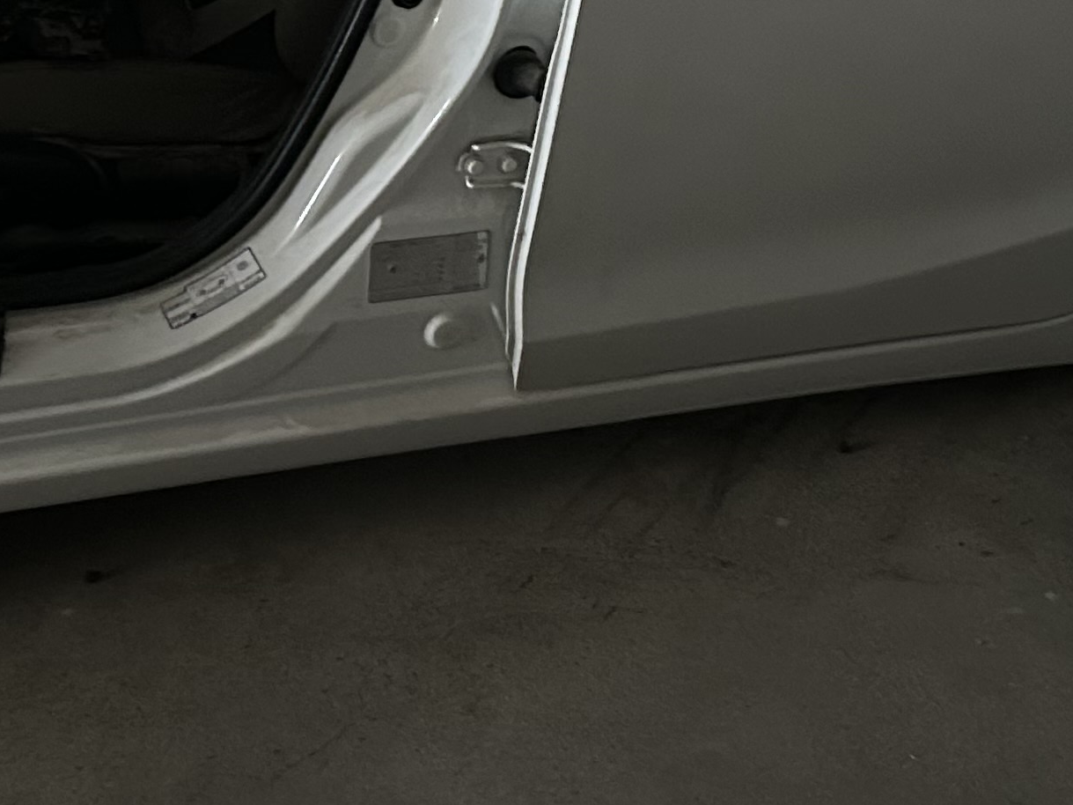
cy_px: -197
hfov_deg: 22.6
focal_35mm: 86
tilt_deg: -22.4
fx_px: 2665
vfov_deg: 16.4
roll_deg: -0.3
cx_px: 334
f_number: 1.5
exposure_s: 1/29
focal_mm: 5.7
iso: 1000
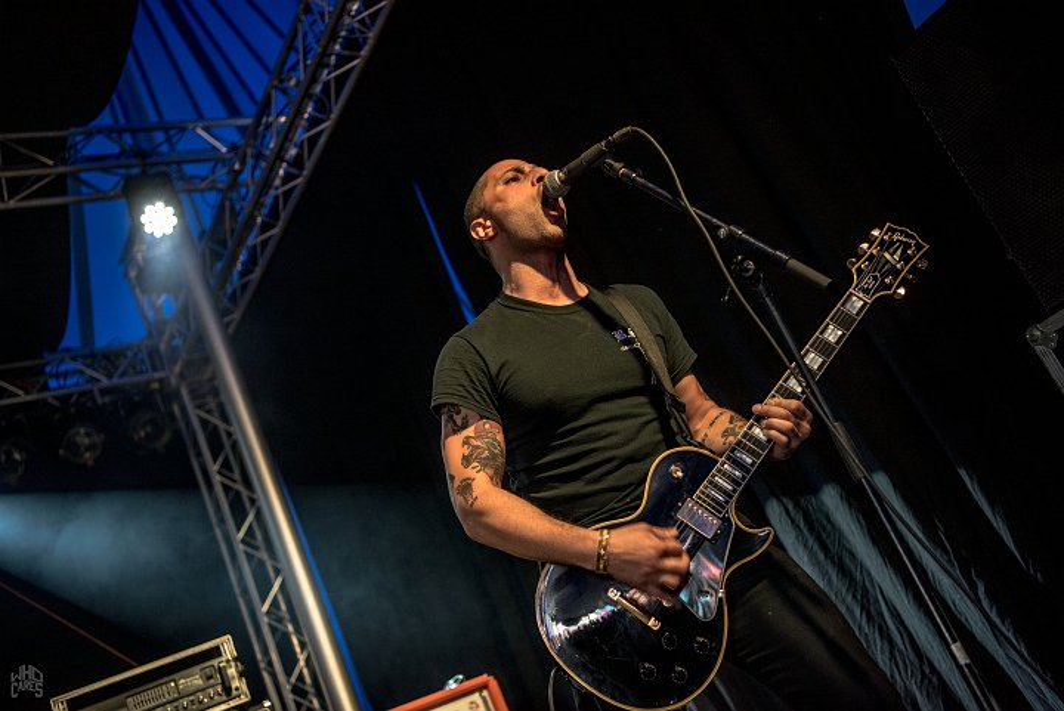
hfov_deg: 44.5
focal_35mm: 44
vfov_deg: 30.6
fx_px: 1301
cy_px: 356
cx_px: 532
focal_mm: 44
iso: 1250
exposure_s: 1/125
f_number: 2.8
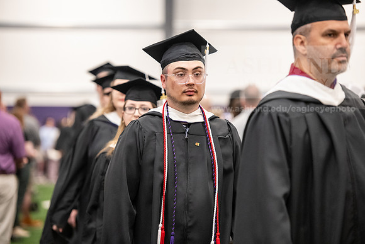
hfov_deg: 14.2
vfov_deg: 9.5
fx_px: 1470
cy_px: 122
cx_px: 182
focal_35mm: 145
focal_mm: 145
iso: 3200
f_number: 3.2
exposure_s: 1/200
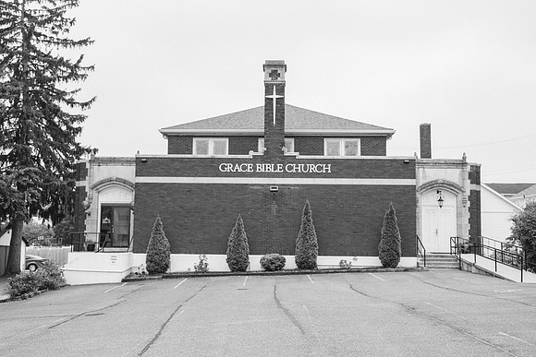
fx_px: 581
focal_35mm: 39
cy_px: 178
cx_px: 268
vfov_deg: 34.2
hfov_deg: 49.5
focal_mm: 39
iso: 160
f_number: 7.1
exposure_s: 1/125
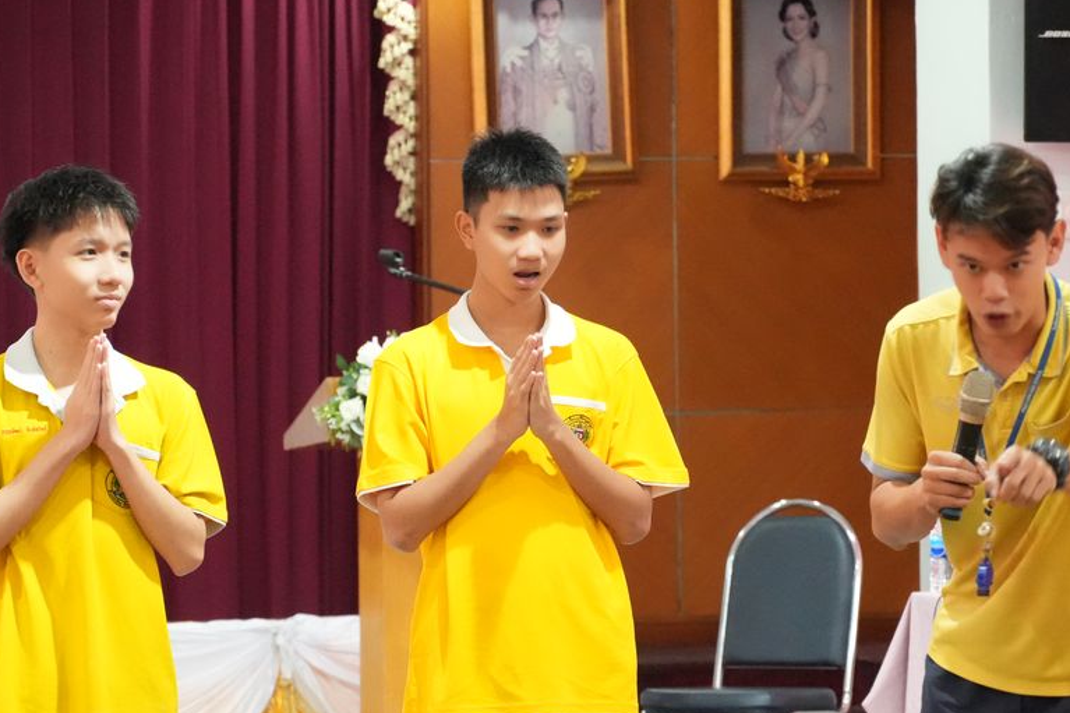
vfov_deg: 5.5
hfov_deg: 8.3
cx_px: 542
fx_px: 7391
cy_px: 395
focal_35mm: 249
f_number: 5.6
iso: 8000
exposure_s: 1/60
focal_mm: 113
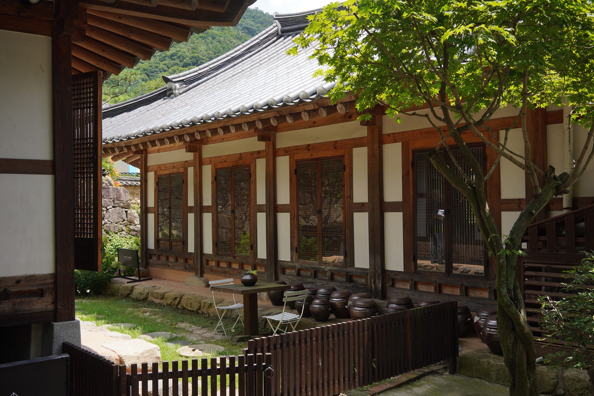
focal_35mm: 35
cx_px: 297
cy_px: 198
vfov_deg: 37.9
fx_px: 578
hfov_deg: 54.4
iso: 100
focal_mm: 35
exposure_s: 1/100
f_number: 9
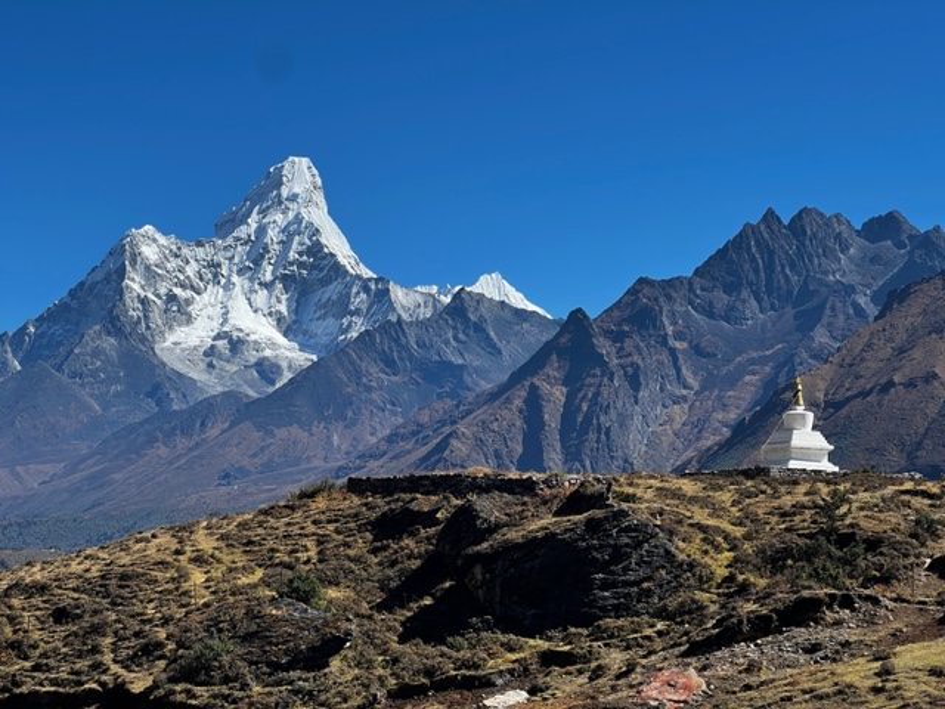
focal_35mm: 77
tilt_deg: +6.8
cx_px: 472
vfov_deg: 19.1
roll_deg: -1.6
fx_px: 2102
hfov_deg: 25.3
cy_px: 354
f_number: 2.8
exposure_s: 1/592
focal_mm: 9
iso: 32
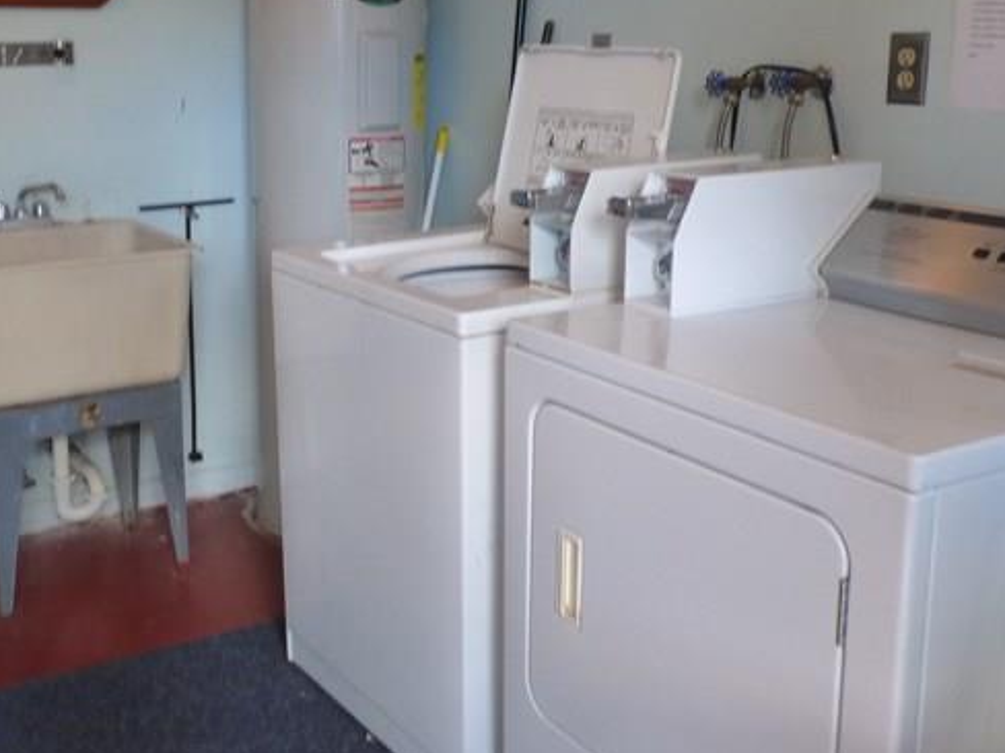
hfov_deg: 44.5
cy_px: 272
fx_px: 1219
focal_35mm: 42
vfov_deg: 34.1
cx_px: 387
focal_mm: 3.58
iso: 200
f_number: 2.8
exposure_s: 1/60
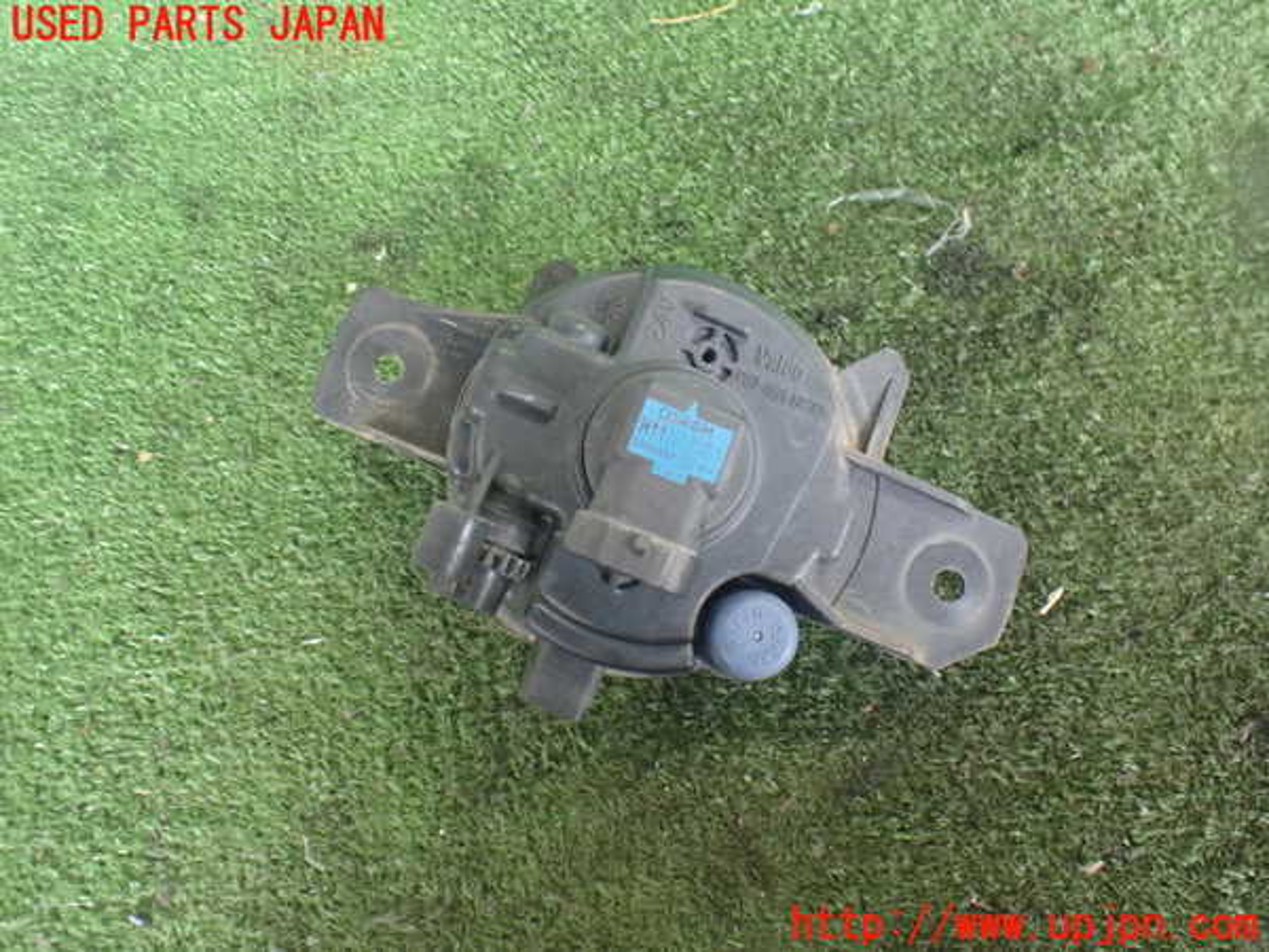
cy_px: 476
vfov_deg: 46.8
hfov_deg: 60.0
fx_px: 1100
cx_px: 634
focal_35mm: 30
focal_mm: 5.4
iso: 800
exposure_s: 1/100
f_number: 2.3
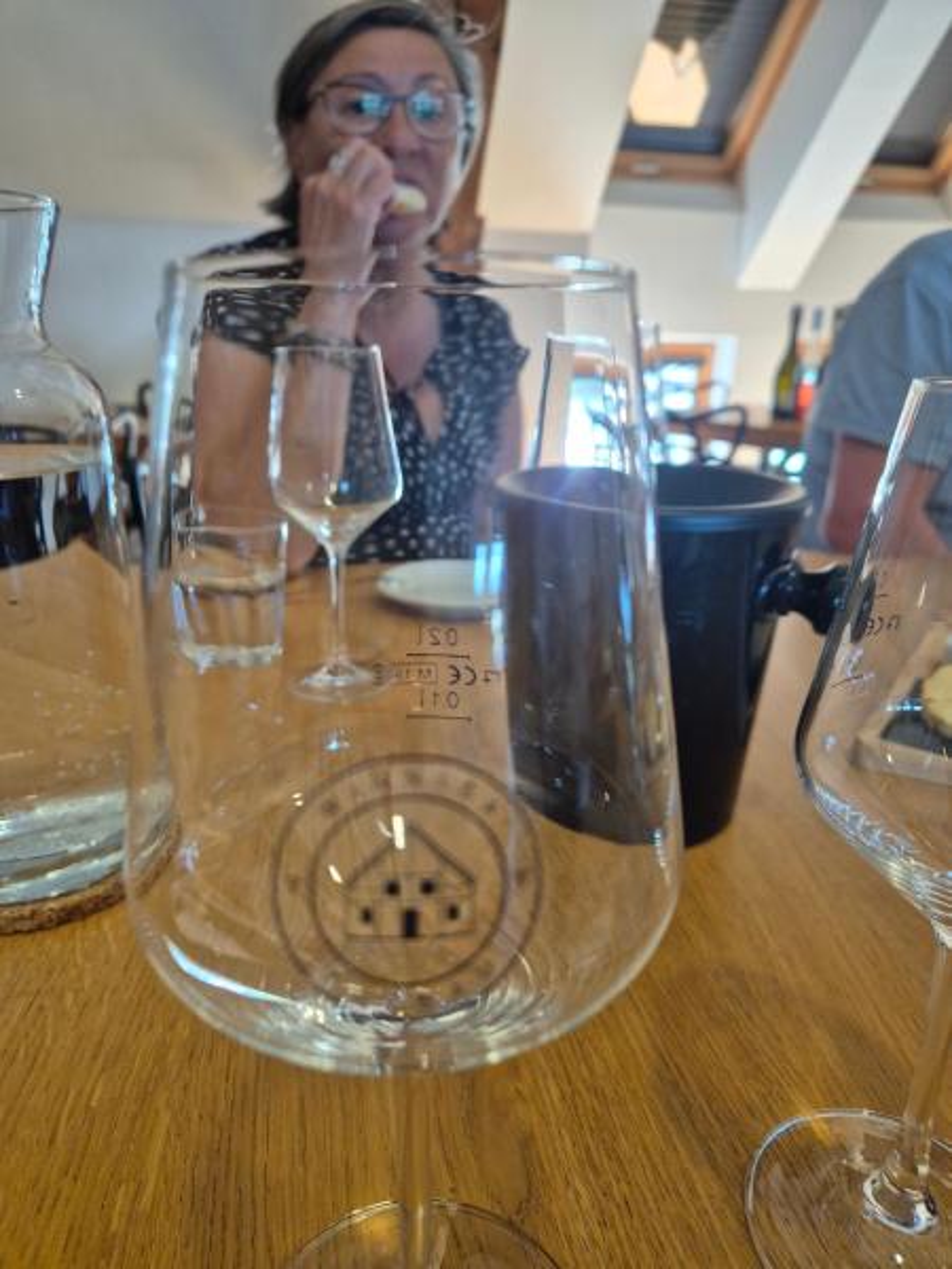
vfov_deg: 73.9
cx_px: 476
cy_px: 634
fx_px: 843
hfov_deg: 58.9
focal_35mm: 23
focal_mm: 5.4
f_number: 1.8
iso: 500
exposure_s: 1/100
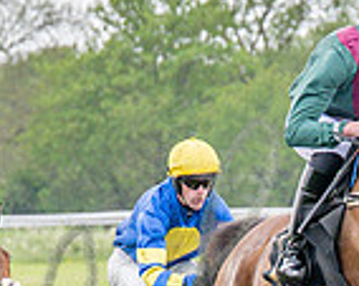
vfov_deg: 1.9
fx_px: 8748
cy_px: 375
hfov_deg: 2.3
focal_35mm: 825
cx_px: 580
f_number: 4
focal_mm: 92
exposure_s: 1/1000
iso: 400
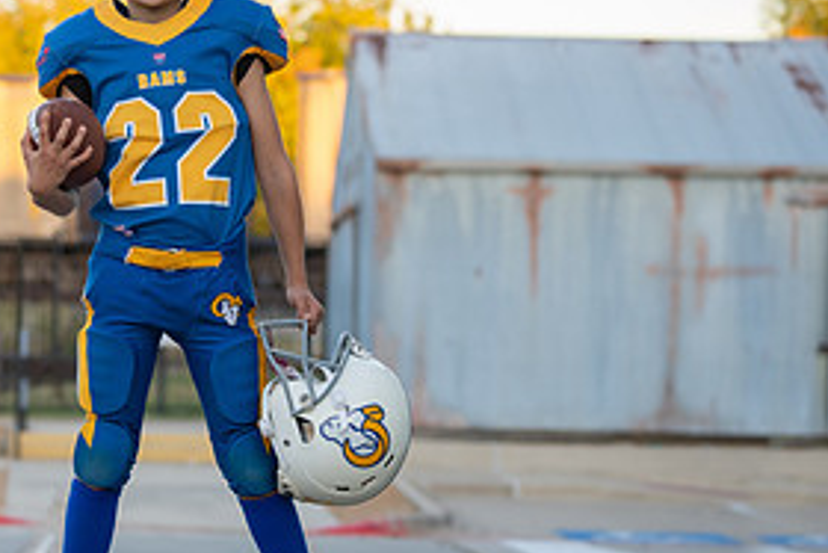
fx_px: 3360
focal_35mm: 146
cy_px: 265
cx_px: 172
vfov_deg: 9.4
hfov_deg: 14.0
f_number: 2.8
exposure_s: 1/320
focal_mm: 70
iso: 320
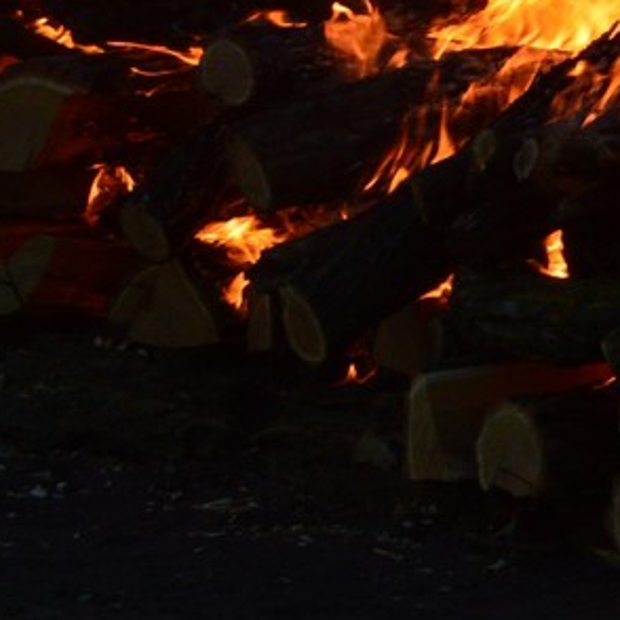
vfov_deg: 7.5
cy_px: -548
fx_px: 4559
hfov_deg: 6.9
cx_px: 1963
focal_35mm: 225
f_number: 9
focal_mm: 26
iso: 400
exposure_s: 1/160
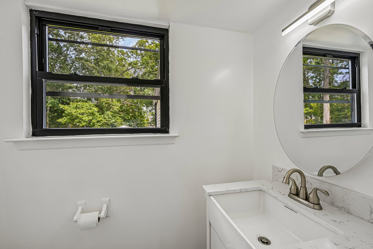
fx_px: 145
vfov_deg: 81.2
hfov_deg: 104.3
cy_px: 124
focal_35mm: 14
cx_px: 186
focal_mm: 14
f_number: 8
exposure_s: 1/15
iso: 140
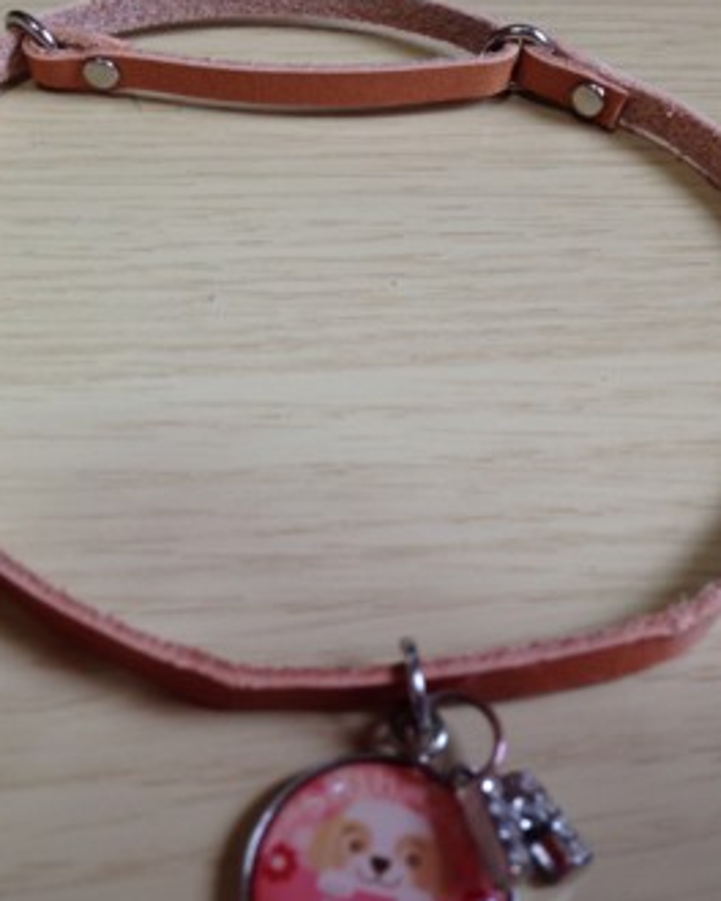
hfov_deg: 34.1
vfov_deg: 42.0
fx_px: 1174
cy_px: 453
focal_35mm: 44
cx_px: 320
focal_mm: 4.12
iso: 50
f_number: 2.4
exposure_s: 1/24
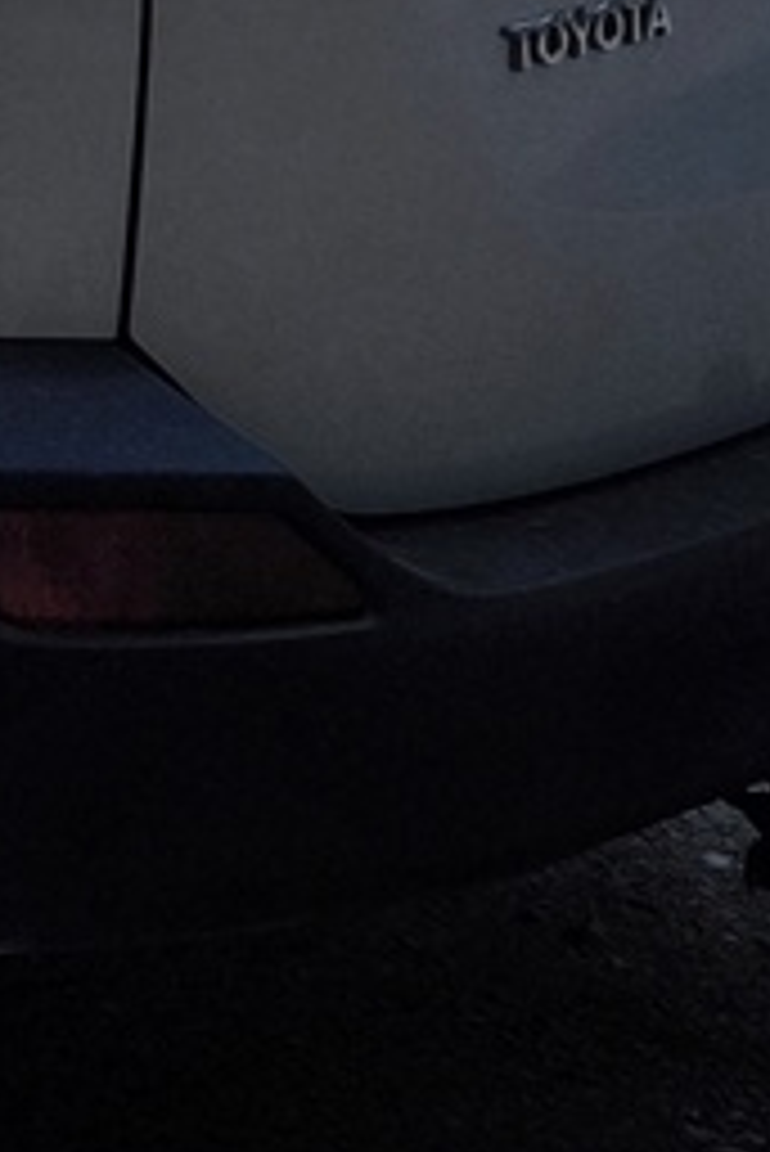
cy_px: -261
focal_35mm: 156
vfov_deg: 12.8
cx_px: -1202
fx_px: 4998
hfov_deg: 8.0
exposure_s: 1/151
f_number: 1.9
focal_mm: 6.92
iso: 50
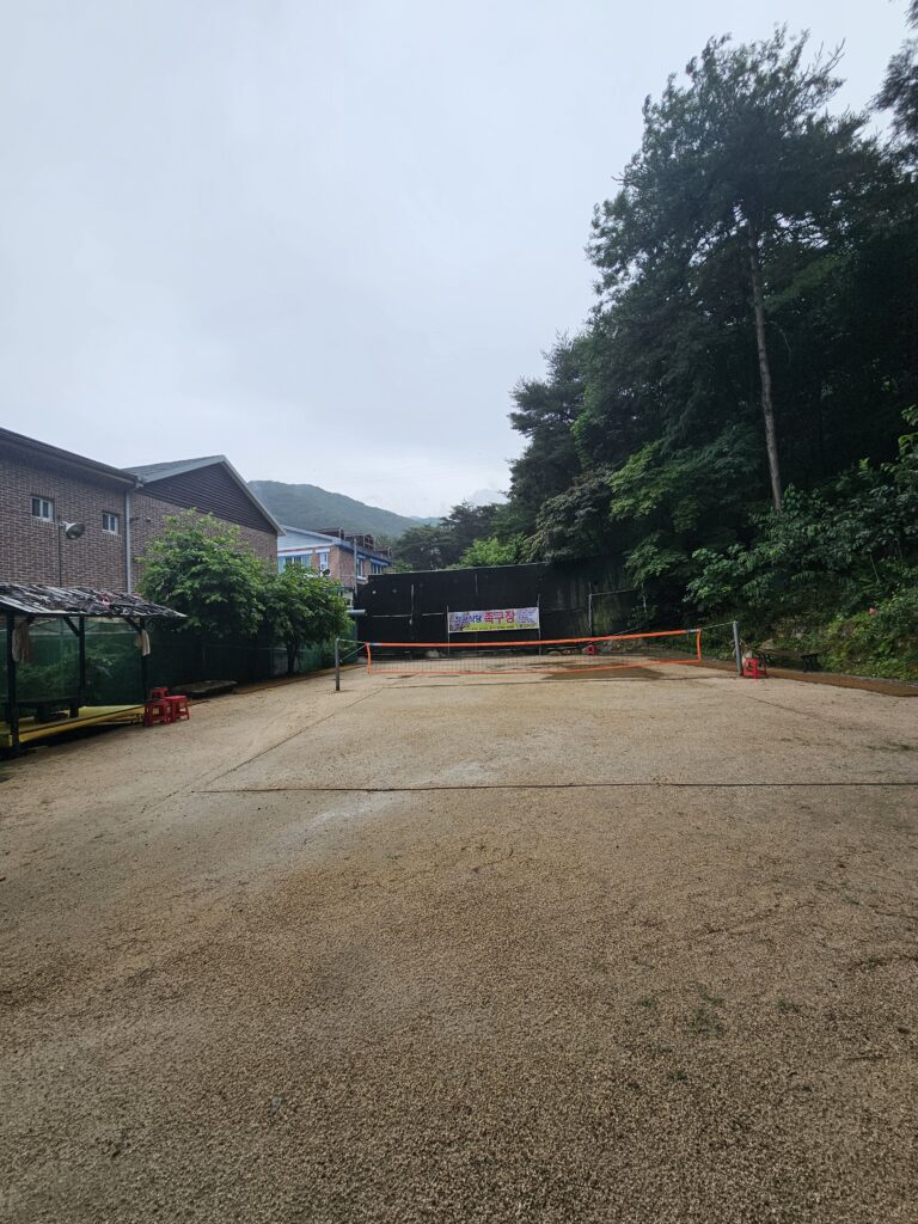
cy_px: 612
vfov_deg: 106.2
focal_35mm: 13
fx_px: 460
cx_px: 459
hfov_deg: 89.9
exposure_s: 1/1406
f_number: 2.2
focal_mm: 2.2
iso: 50
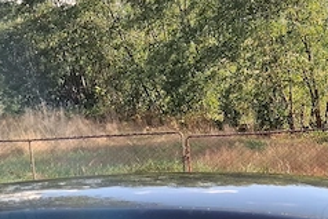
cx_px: 372
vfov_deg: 11.2
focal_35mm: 118
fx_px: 1076
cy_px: 332
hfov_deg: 16.7
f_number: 1.8
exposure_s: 1/238
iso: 25
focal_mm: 4
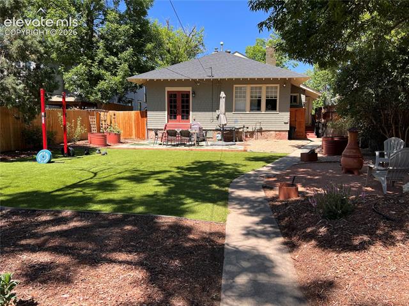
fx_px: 307
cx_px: 204
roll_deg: -0.2
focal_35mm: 26
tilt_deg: -5.8
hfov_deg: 67.3
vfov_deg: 53.0
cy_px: 153
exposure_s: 1/1621
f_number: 1.5
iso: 50
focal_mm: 5.7
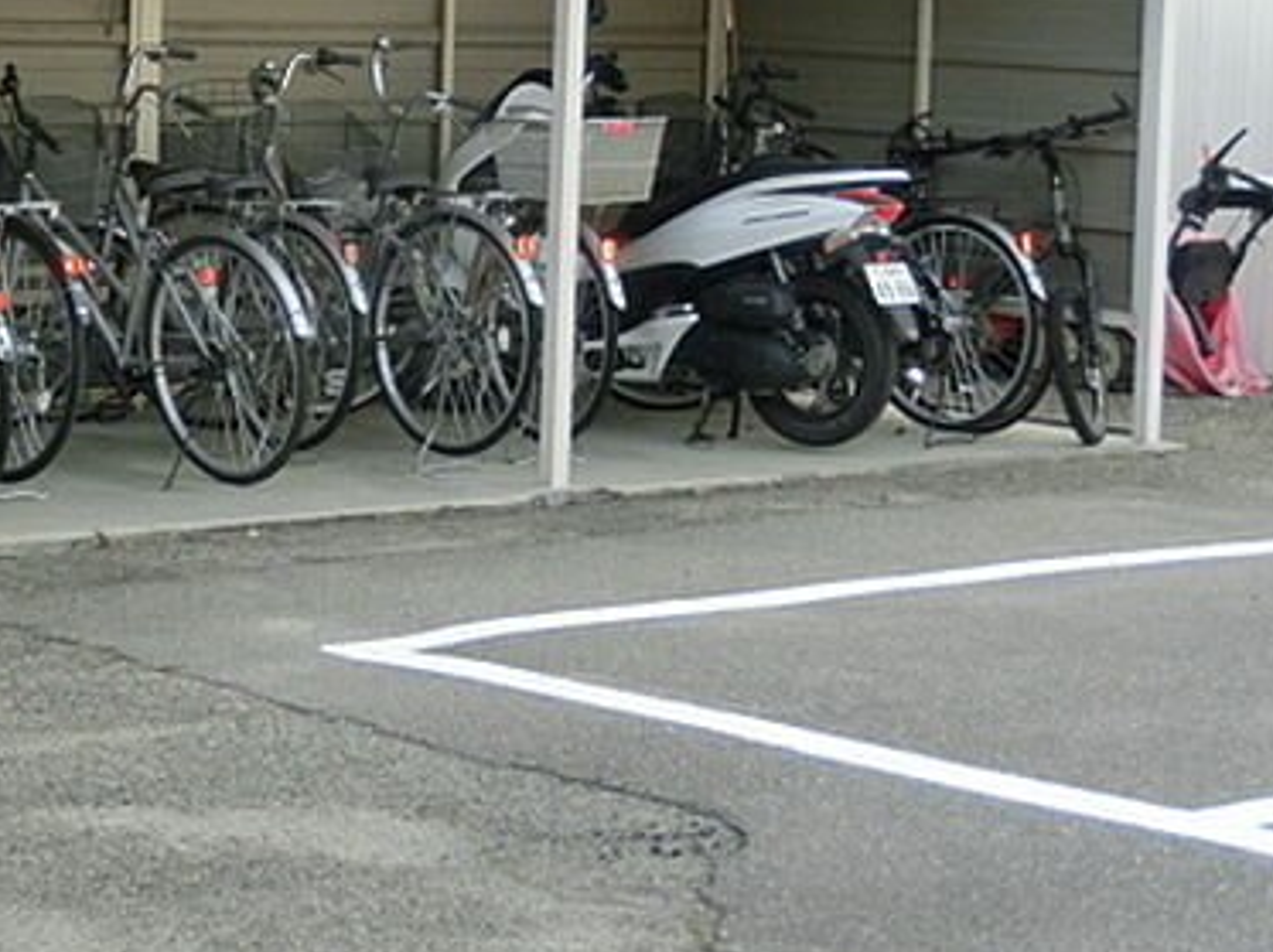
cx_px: 454
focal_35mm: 134
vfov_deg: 11.0
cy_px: 177
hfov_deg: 14.7
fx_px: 4923
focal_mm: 13.79
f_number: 4.9
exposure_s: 1/125
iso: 125
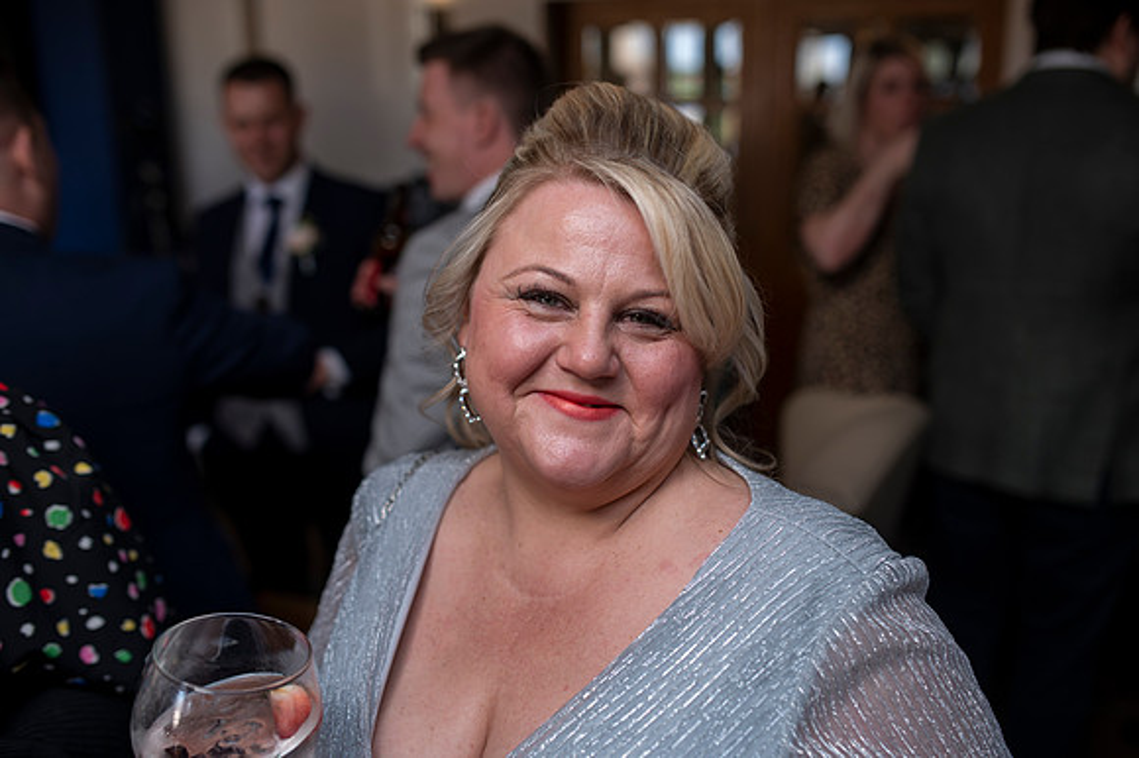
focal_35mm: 35
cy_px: 379
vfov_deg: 37.8
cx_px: 570
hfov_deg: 54.5
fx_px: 1107
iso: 160
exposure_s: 1/100
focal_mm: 35
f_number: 2.5
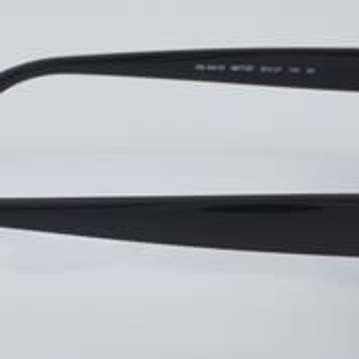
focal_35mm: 143
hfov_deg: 12.2
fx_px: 1678
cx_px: 129
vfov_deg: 12.2
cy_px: 171
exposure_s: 1/4
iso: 100
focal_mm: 50
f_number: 29
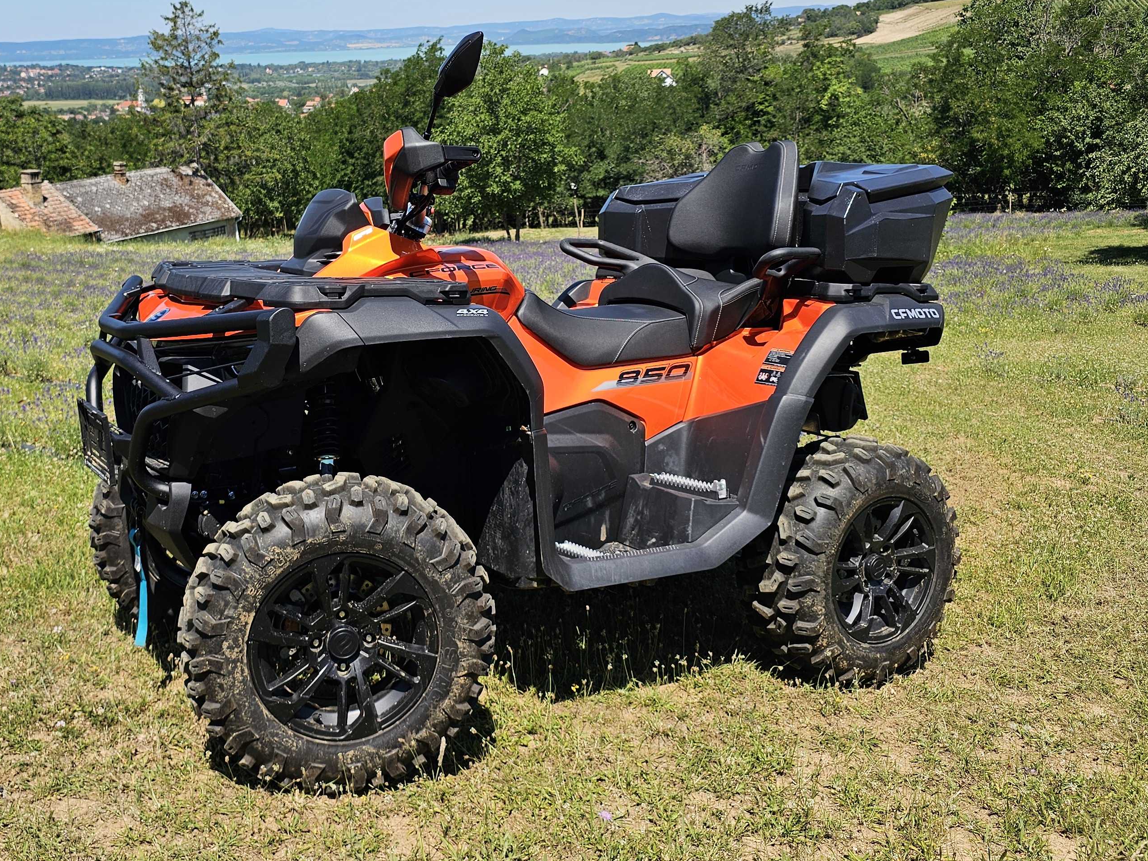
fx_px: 1194
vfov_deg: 39.3
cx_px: 404
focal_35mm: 36
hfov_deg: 50.6
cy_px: 313
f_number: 1.7
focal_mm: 6.3
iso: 10
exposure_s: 1/779
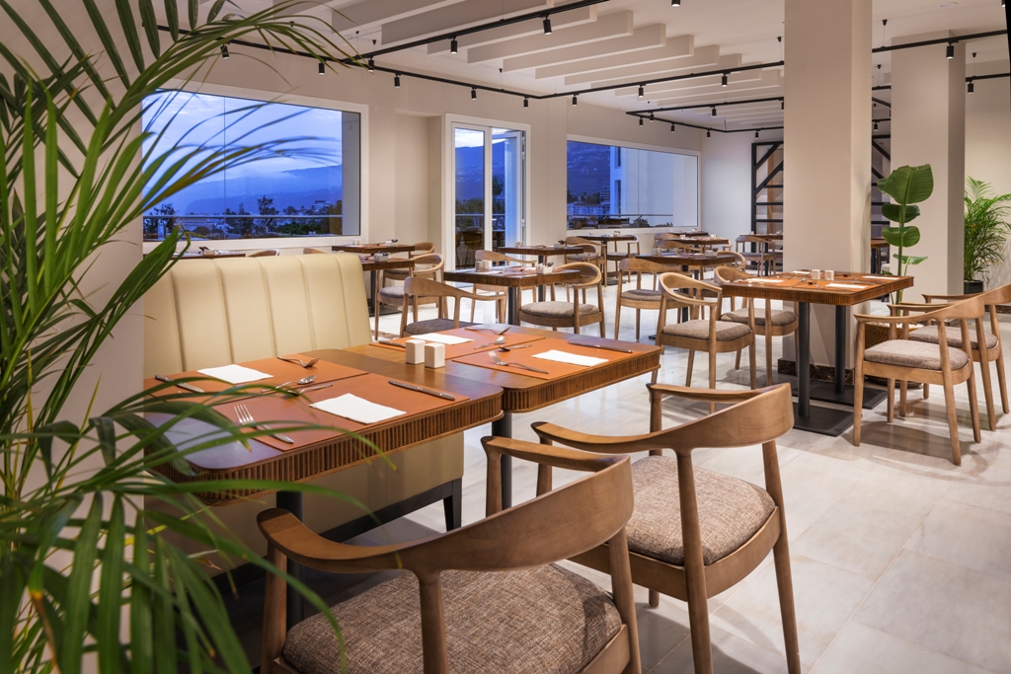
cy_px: 337
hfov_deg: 73.7
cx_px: 506
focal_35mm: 24
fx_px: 674
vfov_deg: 53.1
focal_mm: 24
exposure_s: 1.6
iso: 64
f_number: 9
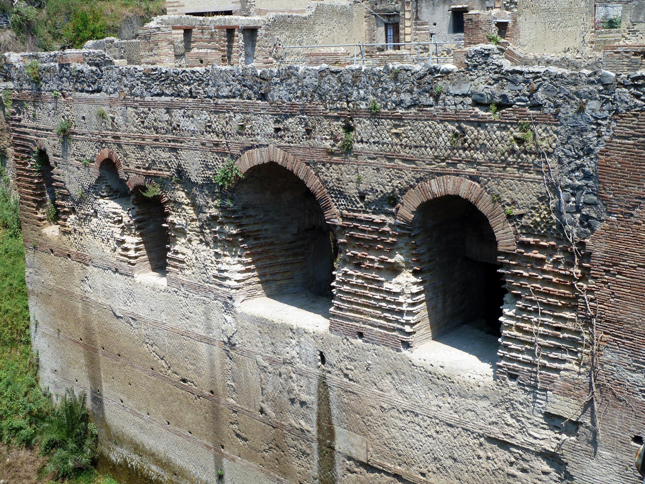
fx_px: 783
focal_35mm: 42
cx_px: 322
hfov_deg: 44.8
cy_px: 242
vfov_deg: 34.3
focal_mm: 6.9
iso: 80
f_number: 4
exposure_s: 1/320
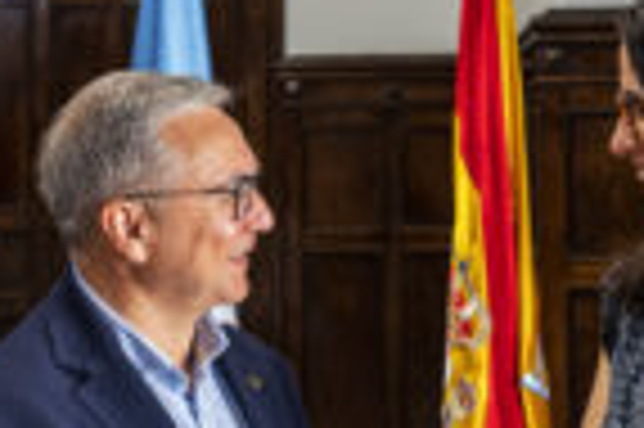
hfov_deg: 19.6
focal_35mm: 103
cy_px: 387
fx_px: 1840
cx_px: 527
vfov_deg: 13.1
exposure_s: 1/200
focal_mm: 35
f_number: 4
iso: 2500
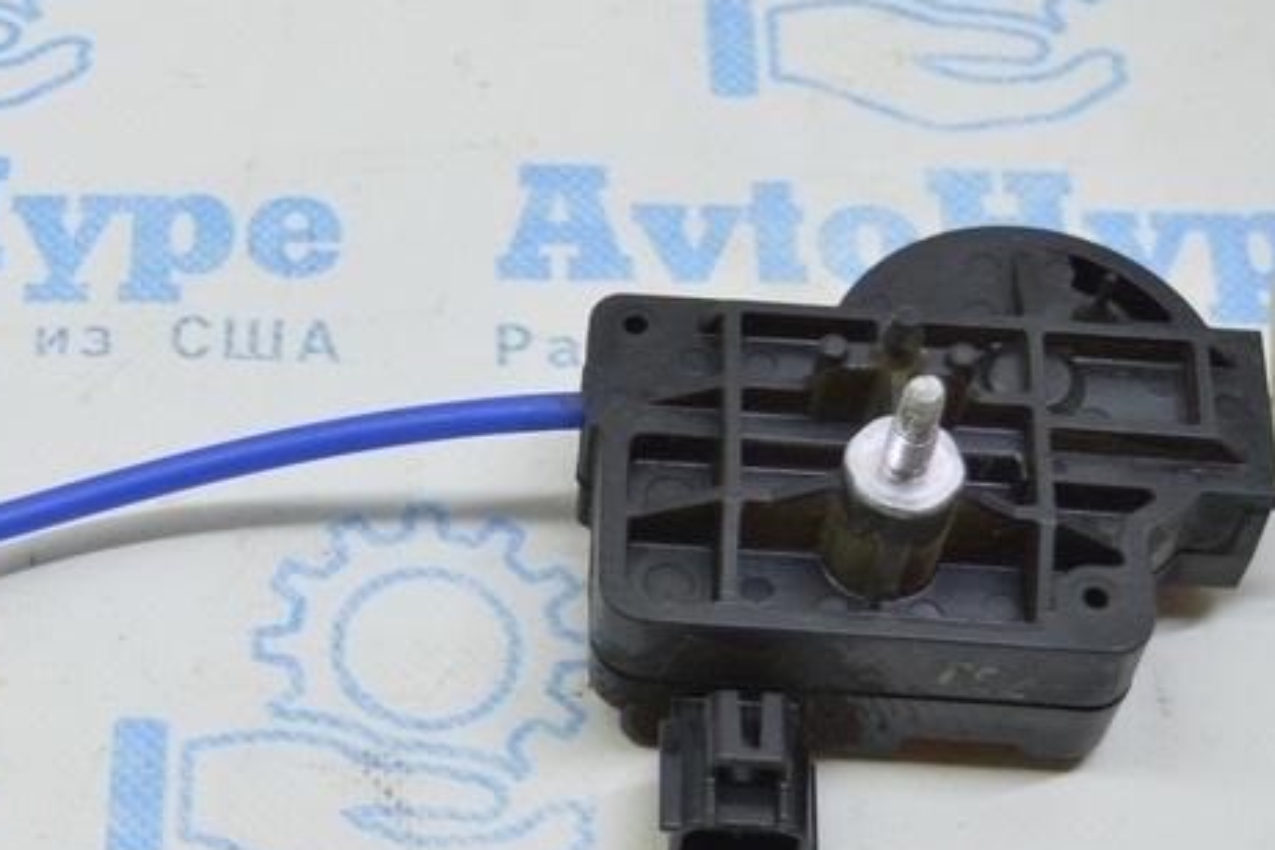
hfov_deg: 21.5
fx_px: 3293
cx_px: 185
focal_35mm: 93
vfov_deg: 14.7
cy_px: 586
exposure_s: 1/60
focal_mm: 28
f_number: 4.2
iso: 400
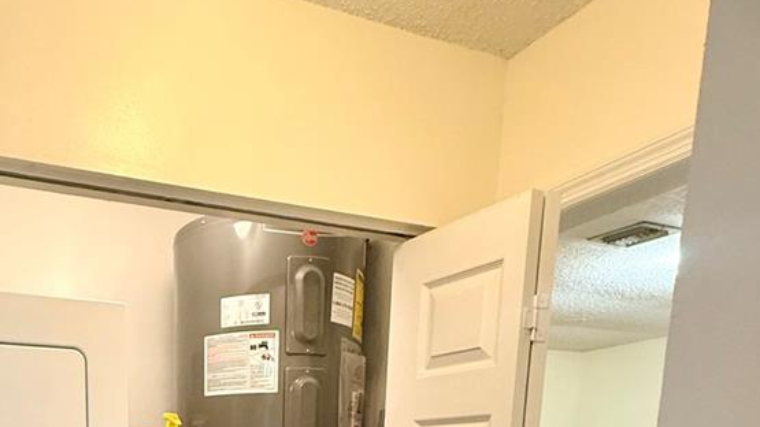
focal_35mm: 33
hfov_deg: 56.2
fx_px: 665
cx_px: 178
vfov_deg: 27.6
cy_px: 597
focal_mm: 2.22
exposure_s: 1/60
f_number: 2.2
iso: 400
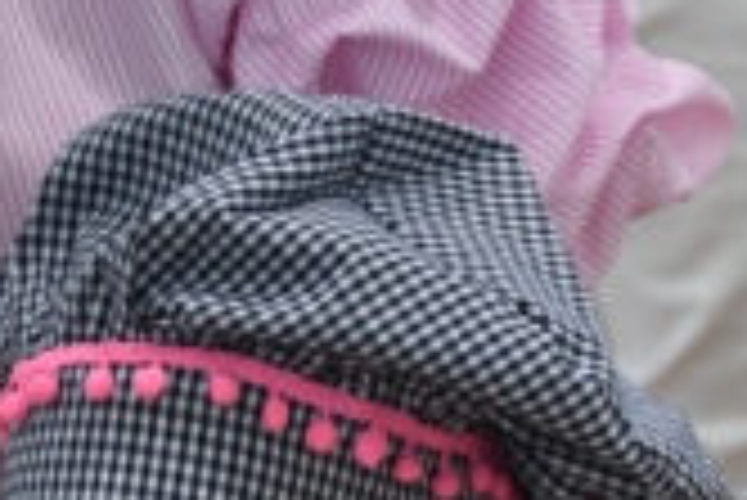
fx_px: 5877
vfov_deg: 4.8
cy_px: 887
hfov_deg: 7.3
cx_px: 178
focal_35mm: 283
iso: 1250
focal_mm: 70
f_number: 5.6
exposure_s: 1/50
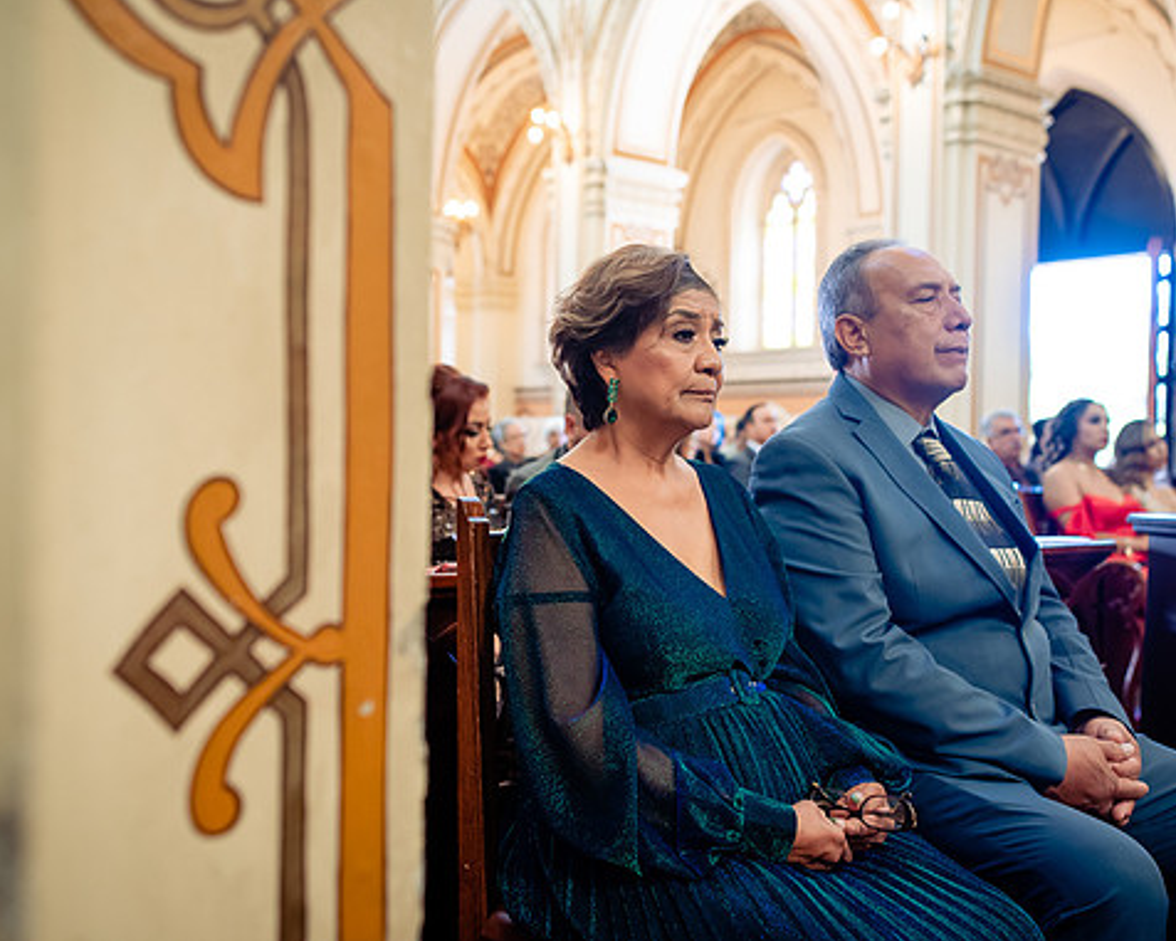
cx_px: 588
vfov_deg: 37.3
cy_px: 468
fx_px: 1392
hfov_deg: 45.8
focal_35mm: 40
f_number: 3.2
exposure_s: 1/80
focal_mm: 35
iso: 1250
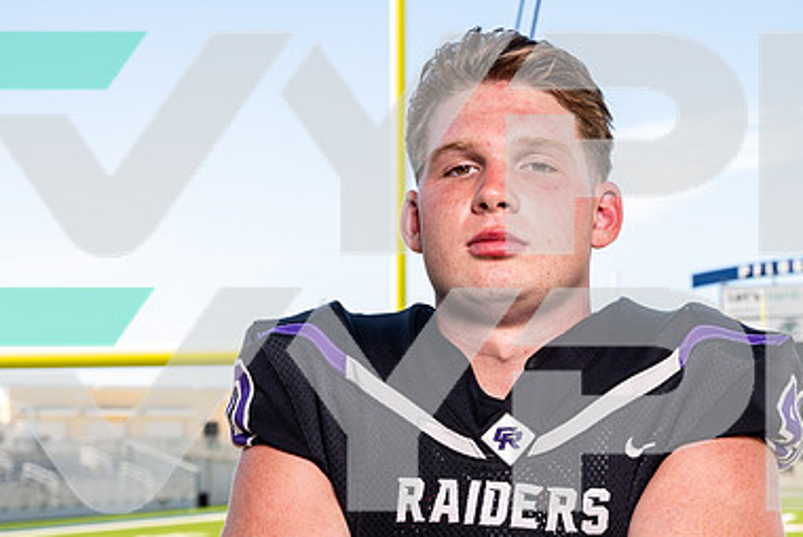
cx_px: 471
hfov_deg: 23.3
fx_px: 1942
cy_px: 401
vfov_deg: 15.7
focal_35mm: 87
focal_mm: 57
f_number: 8
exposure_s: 1/125
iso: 100
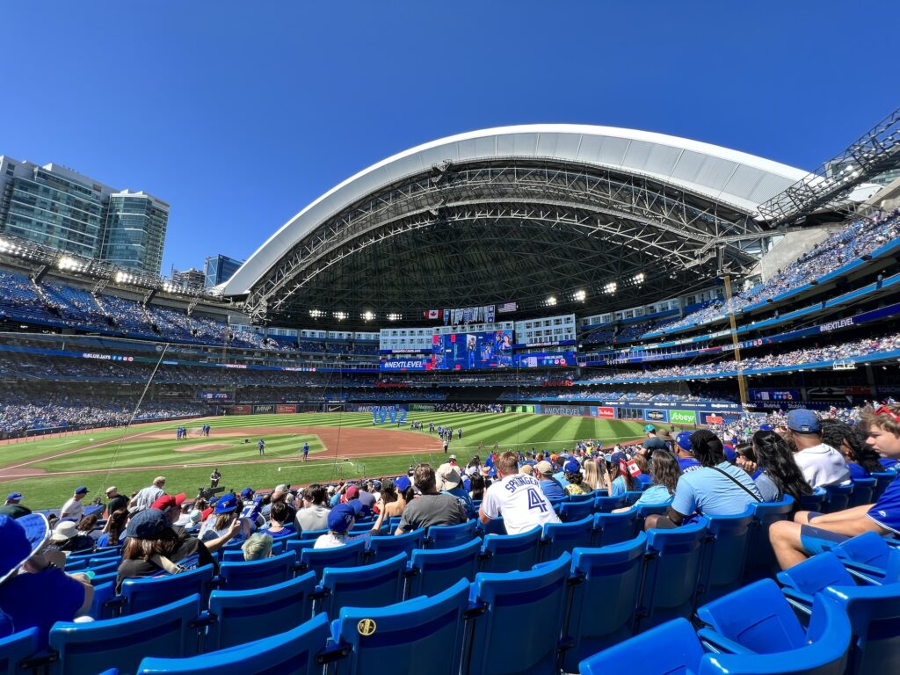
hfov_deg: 106.2
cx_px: 450
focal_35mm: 13
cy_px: 338
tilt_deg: +9.8
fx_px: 338
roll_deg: +0.0
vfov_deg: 89.9
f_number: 1.8
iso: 32
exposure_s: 1/531
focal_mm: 1.57
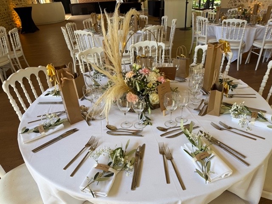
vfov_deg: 56.8
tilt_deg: -30.0
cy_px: 102
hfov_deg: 71.6
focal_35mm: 24
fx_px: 189
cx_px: 136
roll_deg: +3.5
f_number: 1.78
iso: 80
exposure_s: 1/121
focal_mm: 6.76
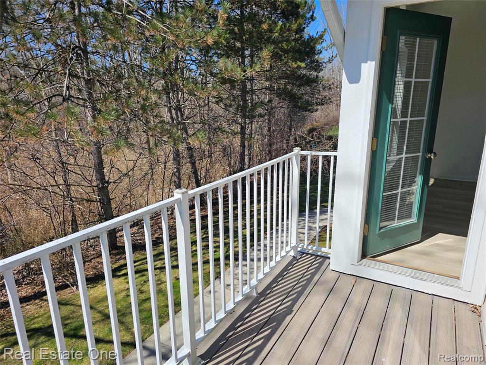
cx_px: 243
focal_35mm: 23
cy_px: 182
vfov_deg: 58.9
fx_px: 323
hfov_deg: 73.9
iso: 10
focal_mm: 6.3
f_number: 1.7
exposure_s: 1/907
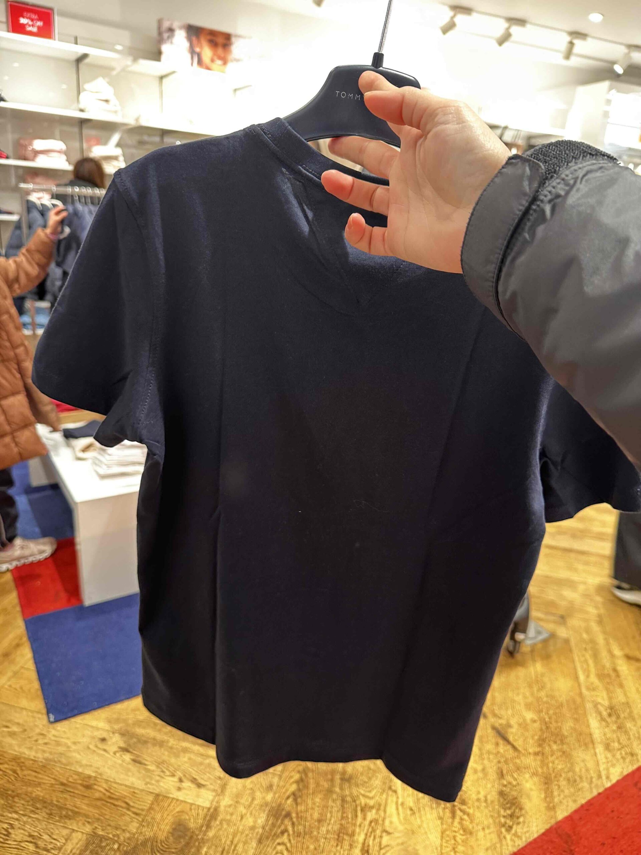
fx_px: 593
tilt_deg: -19.1
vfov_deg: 71.6
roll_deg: -4.8
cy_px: 428
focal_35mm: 24
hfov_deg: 56.8
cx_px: 320
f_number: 1.78
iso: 200
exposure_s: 1/50
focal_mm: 6.86
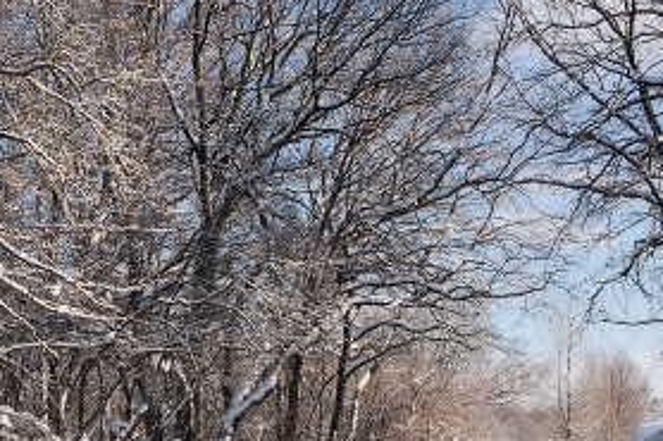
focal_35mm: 68
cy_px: 367
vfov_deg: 19.7
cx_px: 203
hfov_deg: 29.4
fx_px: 1252
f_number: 11
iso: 100
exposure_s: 1/125
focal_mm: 24
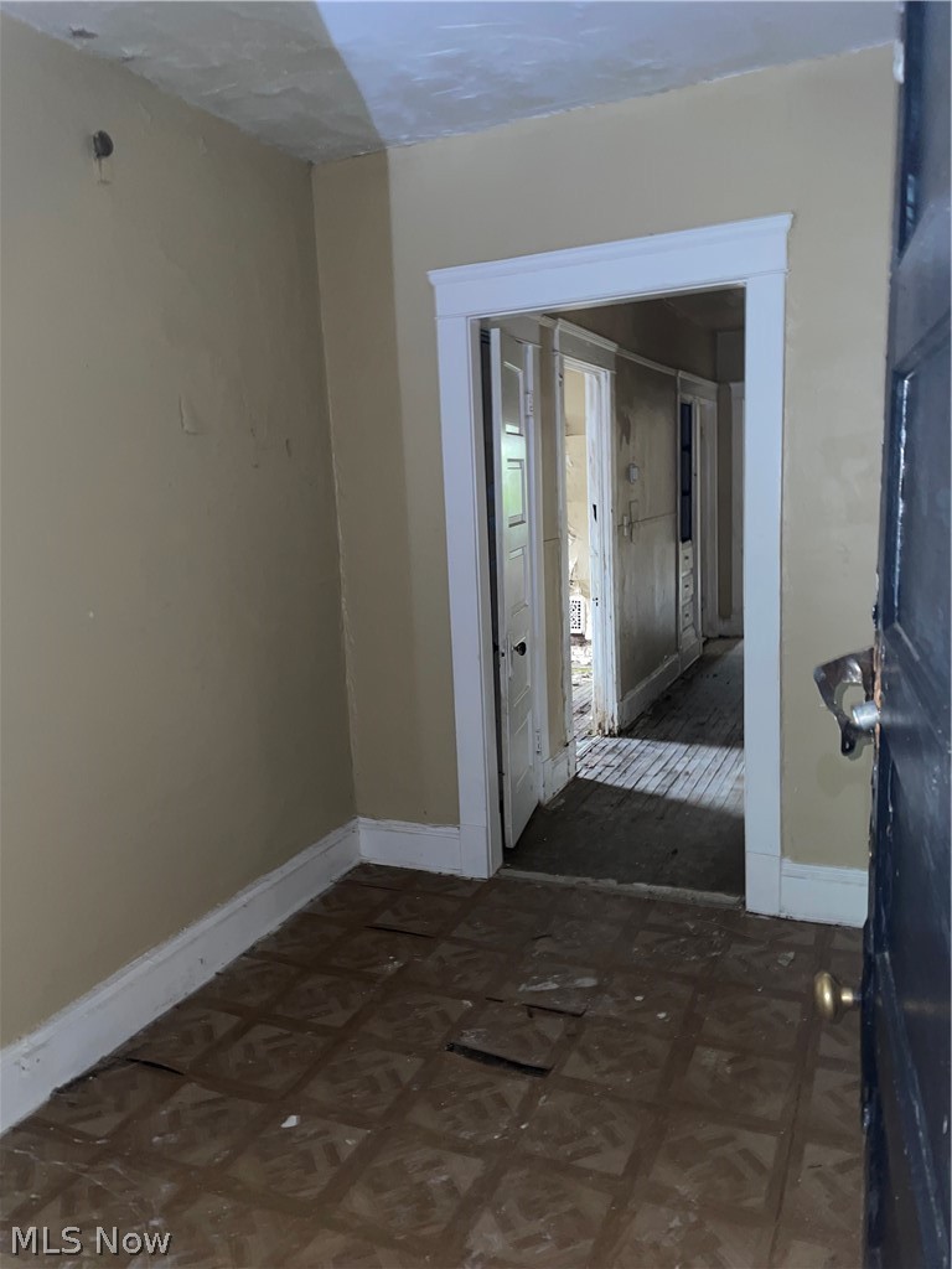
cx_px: 476
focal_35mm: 26
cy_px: 634
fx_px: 953
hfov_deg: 53.1
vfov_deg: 67.3
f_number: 1.6
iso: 64
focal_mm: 4.2
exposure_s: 1/4
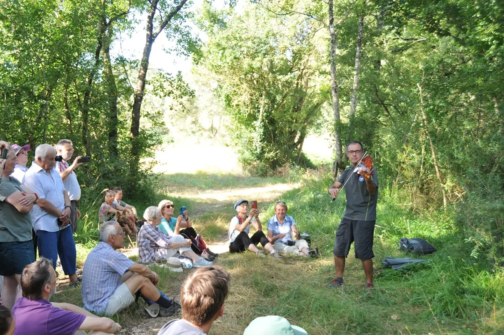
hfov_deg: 41.2
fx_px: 671
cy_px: 168
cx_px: 252
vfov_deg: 28.0
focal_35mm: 48
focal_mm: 32
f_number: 4.5
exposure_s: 1/80
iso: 200
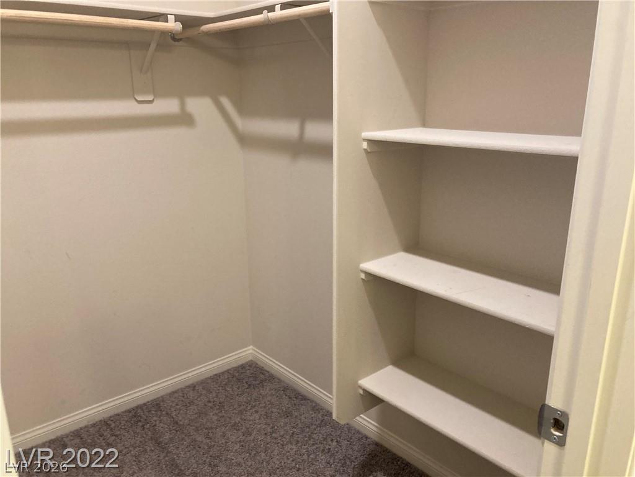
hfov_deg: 63.4
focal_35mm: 28
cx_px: 318
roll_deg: -0.3
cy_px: 238
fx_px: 514
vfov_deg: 49.7
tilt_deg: -15.4
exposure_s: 1/60
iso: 200
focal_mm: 3.99
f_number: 1.8
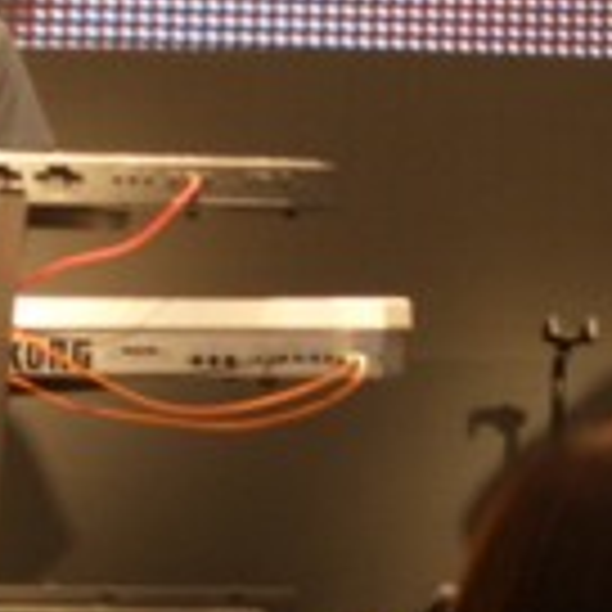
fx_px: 2860
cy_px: 288
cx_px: 148
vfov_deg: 12.2
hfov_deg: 12.2
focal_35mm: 143
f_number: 3.1
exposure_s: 1/100
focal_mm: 8.2
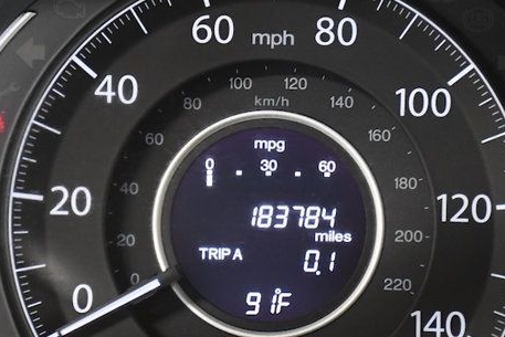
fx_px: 2357
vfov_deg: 8.2
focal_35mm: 168
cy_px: 202
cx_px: 280
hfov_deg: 12.2
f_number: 4.8
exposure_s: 1/125
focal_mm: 50
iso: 2500
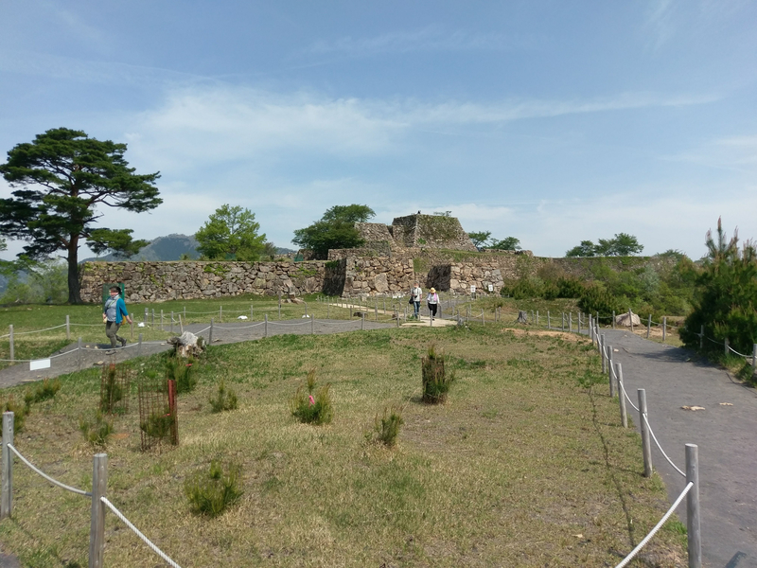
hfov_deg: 67.3
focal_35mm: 26
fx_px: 569
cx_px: 378
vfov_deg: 53.1
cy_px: 284
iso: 100
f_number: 1.8
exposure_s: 1/3097
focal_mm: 4.58
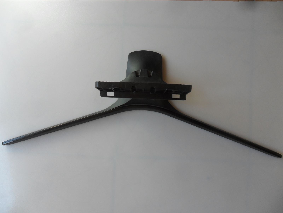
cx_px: 142
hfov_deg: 65.3
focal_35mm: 27
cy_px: 106
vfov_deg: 51.4
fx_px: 221
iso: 100
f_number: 3.5
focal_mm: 4.9
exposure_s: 1/90
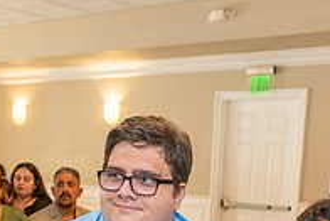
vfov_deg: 17.8
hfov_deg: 28.4
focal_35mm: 71
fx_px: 651
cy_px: 296
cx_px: 146
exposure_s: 1/200
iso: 1250
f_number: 3.5
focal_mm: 24
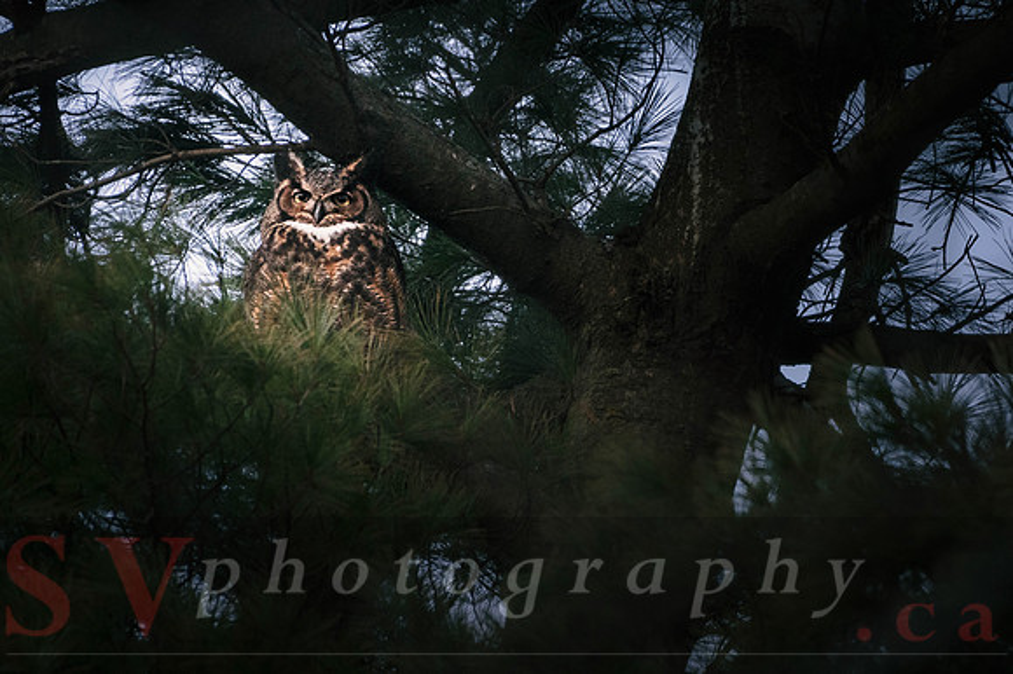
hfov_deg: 2.1
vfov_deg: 1.4
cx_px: 639
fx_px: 27706
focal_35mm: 985
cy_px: 381
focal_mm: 500
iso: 800
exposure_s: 1/100
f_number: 5.6
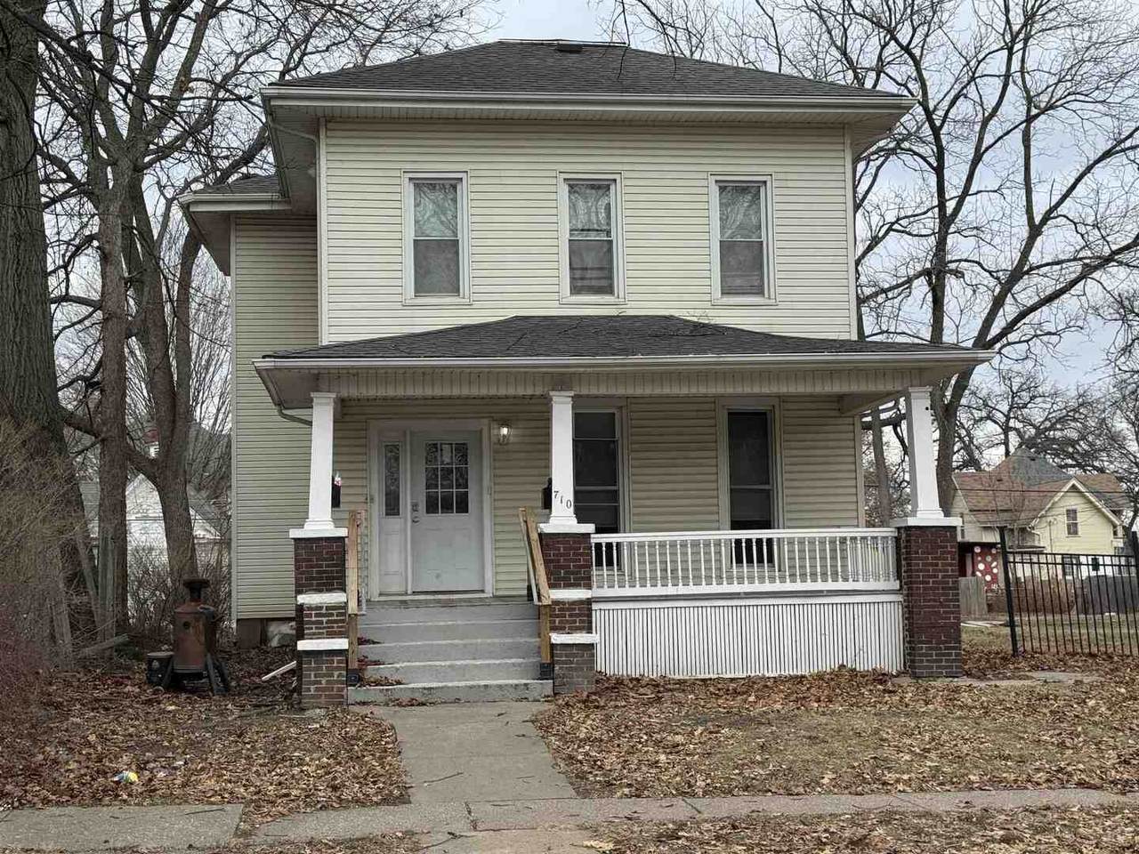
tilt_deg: +5.7
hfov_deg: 39.7
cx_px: 570
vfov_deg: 30.3
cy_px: 427
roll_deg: +1.7
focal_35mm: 48
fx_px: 1579
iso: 64
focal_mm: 6.76
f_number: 1.78
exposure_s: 1/1724
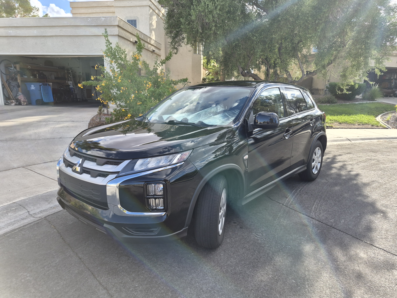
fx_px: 264
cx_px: 198
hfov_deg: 73.9
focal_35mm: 23
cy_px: 149
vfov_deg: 58.9
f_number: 1.8
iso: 80
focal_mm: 5.4
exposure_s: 1/1852
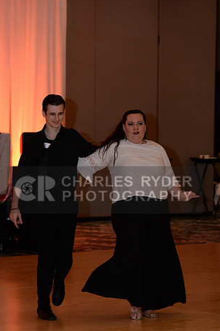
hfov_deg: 6.9
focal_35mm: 199
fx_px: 1827
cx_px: 105
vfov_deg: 10.3
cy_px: 190
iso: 4000
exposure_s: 1/250
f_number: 3.5
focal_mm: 160
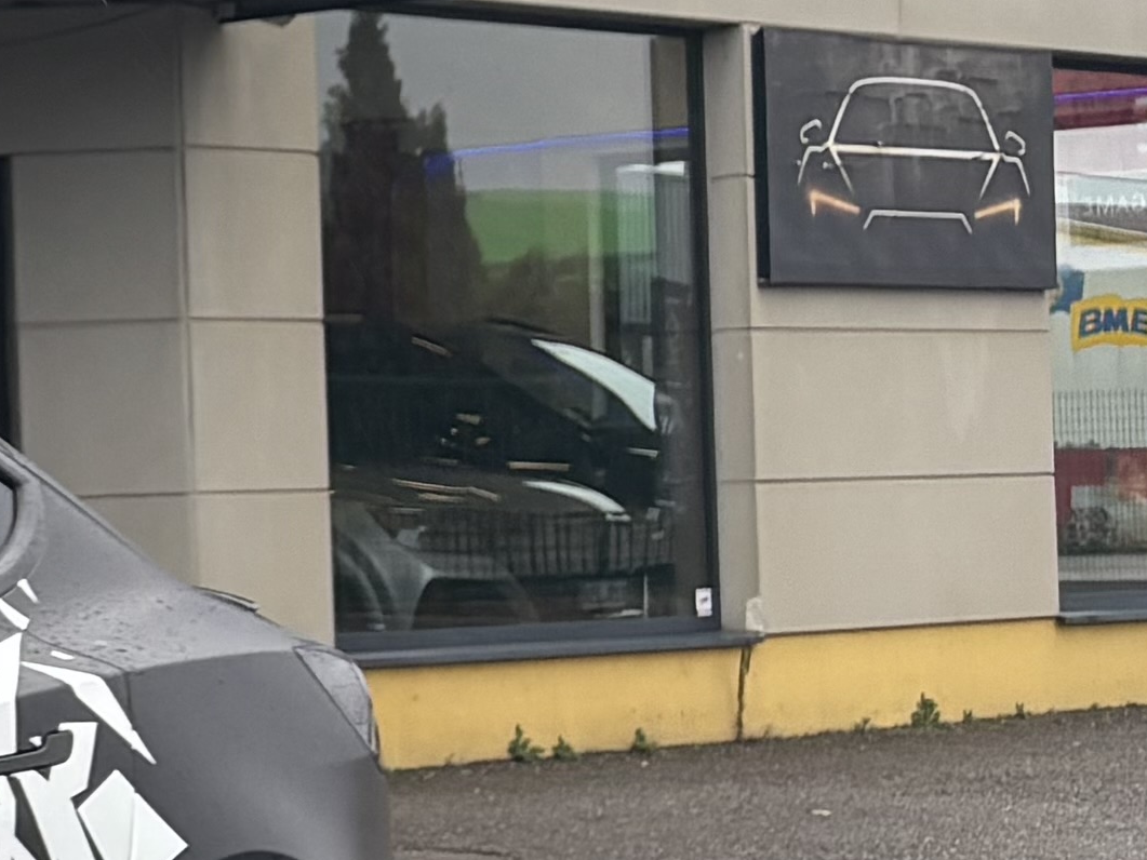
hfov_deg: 11.4
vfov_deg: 10.6
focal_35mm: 140
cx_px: -1718
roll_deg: +0.9
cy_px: 474
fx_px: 4639
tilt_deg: +0.4
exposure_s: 1/536
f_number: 1.6
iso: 50
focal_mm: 5.96
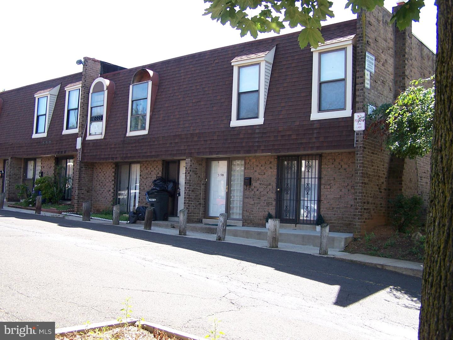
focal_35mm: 38
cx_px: 226
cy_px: 170
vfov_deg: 37.7
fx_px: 497
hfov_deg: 49.0
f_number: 2.8
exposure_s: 1/180
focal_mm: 6.3
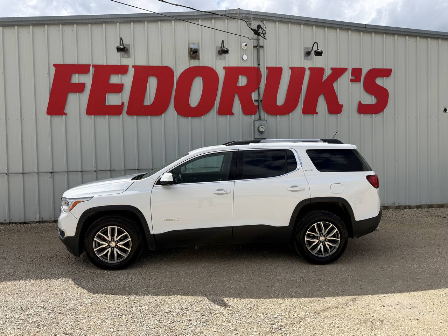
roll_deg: +1.4
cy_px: 168
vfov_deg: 56.8
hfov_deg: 71.6
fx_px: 311
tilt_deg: -1.2
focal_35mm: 24
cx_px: 224
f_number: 1.78
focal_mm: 6.76
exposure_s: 1/5319
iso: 80
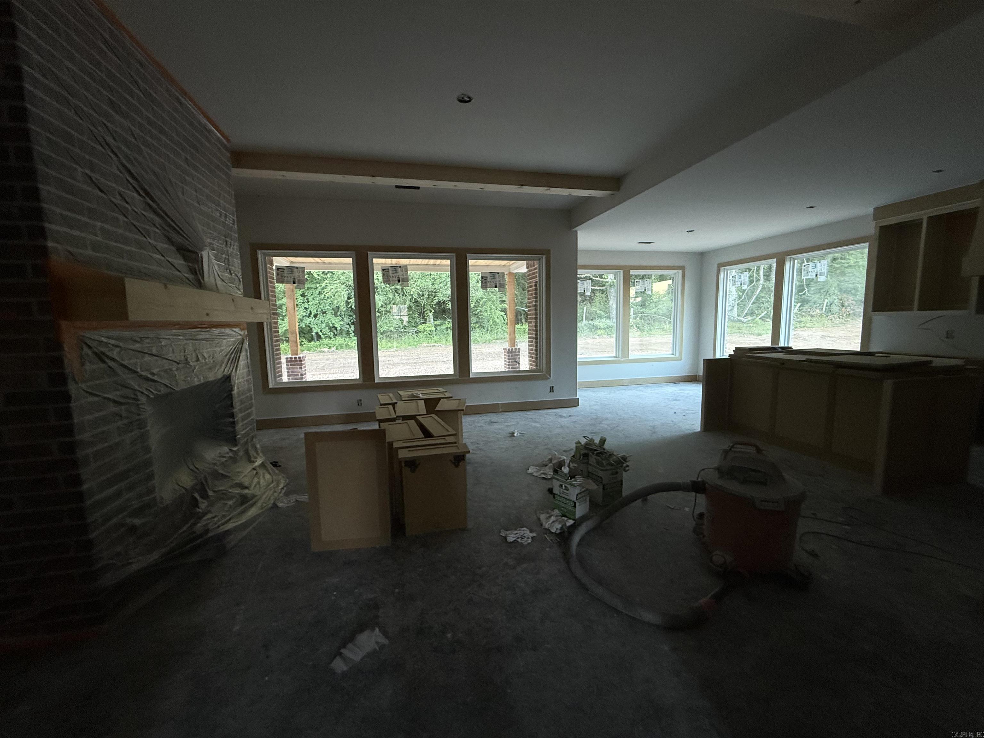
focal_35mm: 14
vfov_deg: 85.7
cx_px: 492
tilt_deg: -6.2
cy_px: 369
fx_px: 398
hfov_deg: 102.1
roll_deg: +0.9
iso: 400
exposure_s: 1/77
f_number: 2.2
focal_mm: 2.22
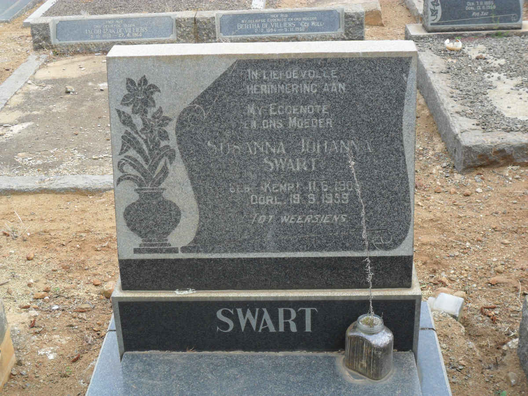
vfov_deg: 28.0
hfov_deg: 36.8
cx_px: 264
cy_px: 198
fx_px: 793
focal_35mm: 52
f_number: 5
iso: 100
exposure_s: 1/90
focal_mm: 9.3
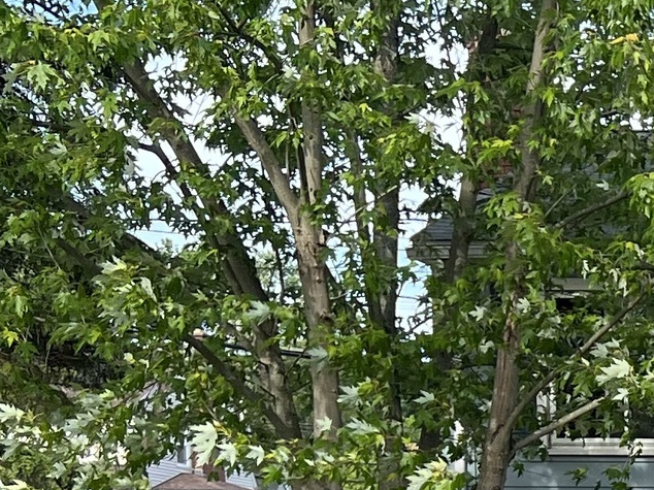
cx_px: 1261
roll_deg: -1.1
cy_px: 815
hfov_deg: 13.6
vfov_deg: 11.1
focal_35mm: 126
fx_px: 2380
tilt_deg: -3.8
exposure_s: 1/1029
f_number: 1.5
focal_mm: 5.7
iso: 50
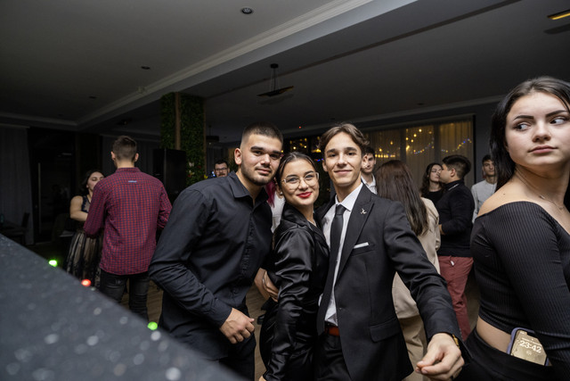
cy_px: 190
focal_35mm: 20
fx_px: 317
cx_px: 285
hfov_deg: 84.0
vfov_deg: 62.0
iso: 640
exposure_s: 1/125
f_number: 2.2
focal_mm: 13
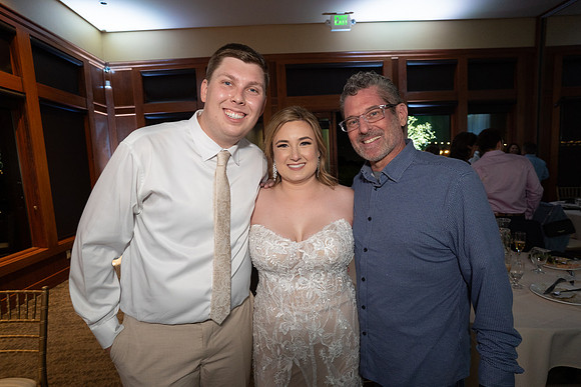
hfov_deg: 90.0
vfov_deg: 67.4
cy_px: 194
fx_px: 291
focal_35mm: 18
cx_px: 290
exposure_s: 1/80
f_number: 2.8
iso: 1600
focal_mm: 18
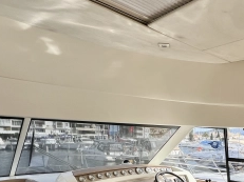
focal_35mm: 31
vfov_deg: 40.6
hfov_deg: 55.6
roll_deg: -0.7
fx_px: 218
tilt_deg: -8.7
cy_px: 175
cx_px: 183
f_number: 1.8
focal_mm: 1.57
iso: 32
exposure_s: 1/261
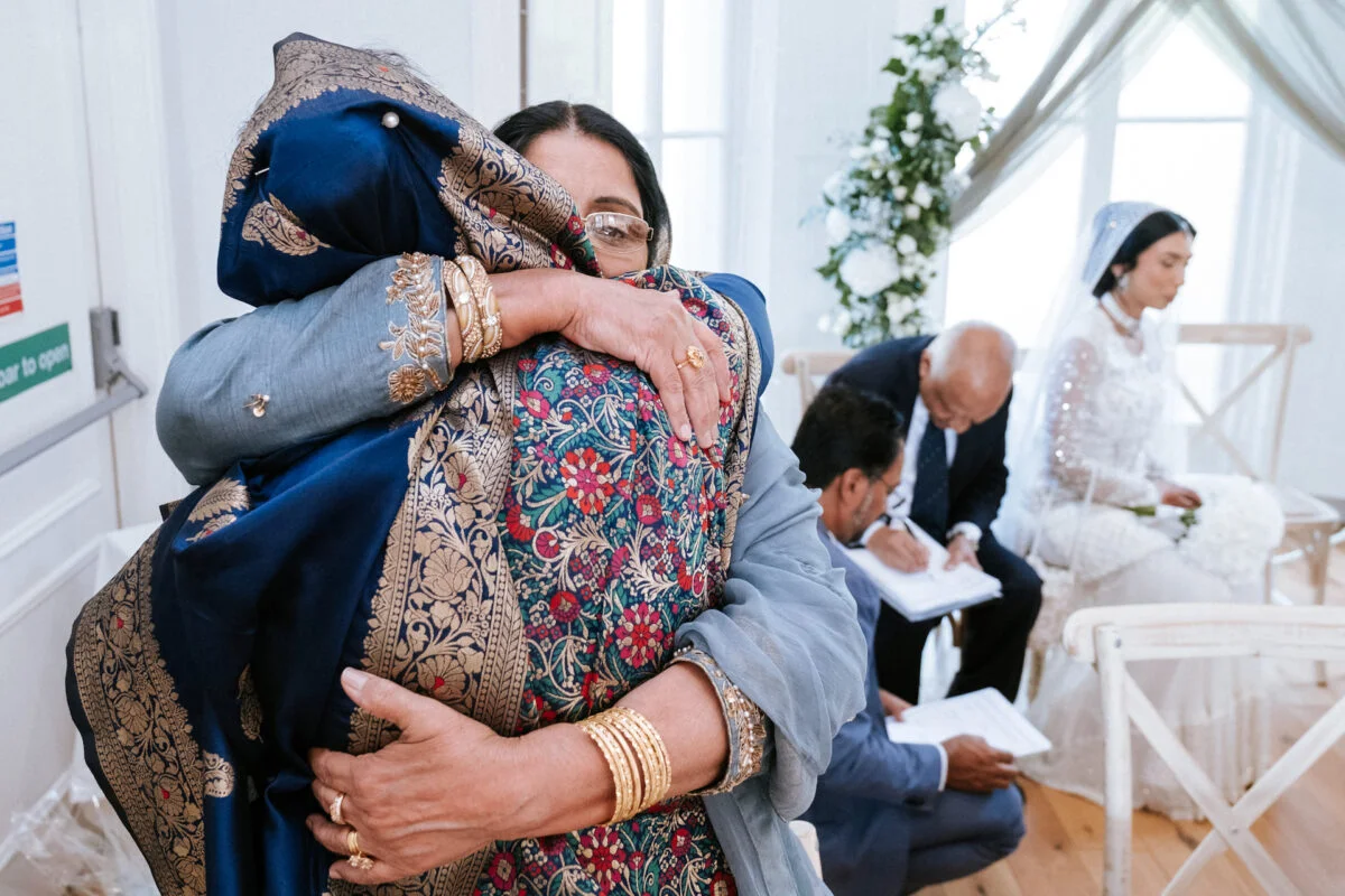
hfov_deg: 59.1
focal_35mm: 32
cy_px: 352
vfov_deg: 41.5
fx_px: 1178
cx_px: 567
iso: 1250
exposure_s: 1/125
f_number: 2.8
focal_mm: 16
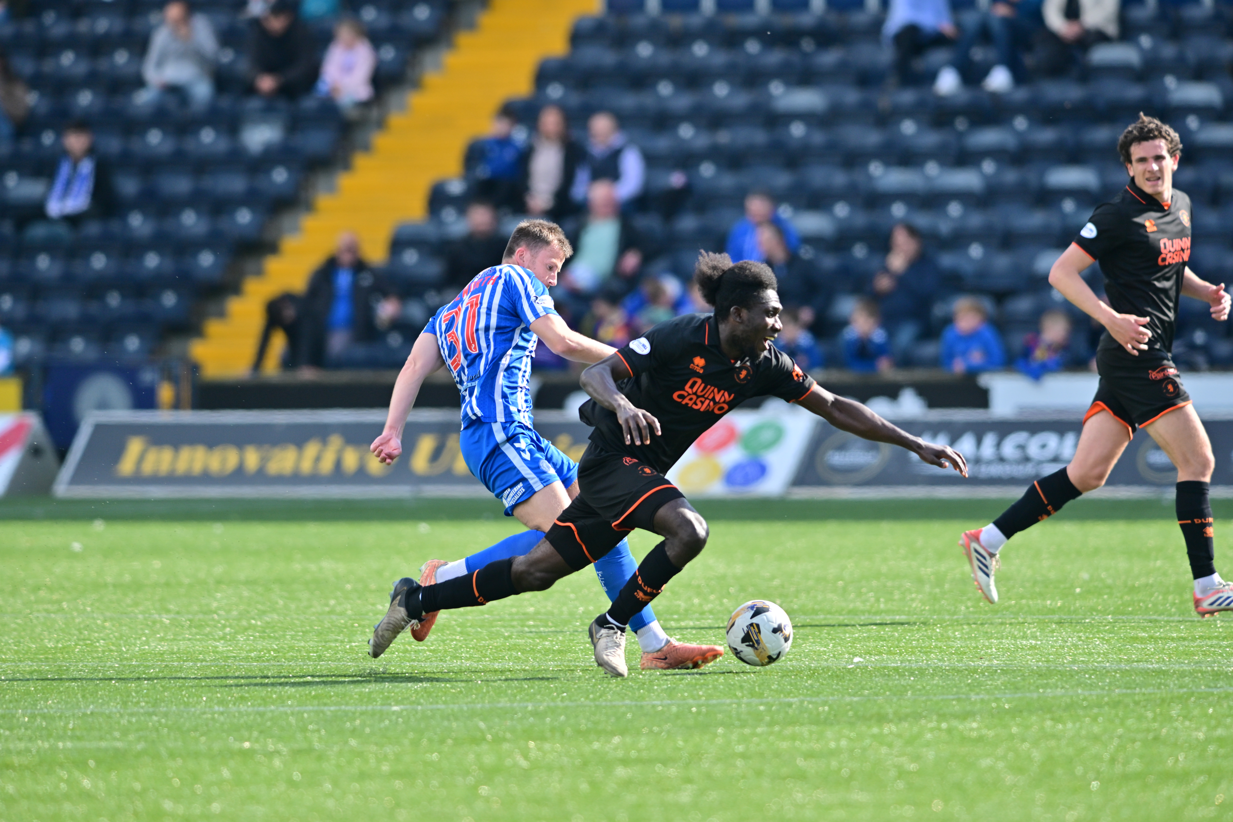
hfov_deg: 4.1
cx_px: 616
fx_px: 17124
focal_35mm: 500
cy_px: 411
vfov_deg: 2.7
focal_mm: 500
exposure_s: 1/1250
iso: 450
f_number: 4.8
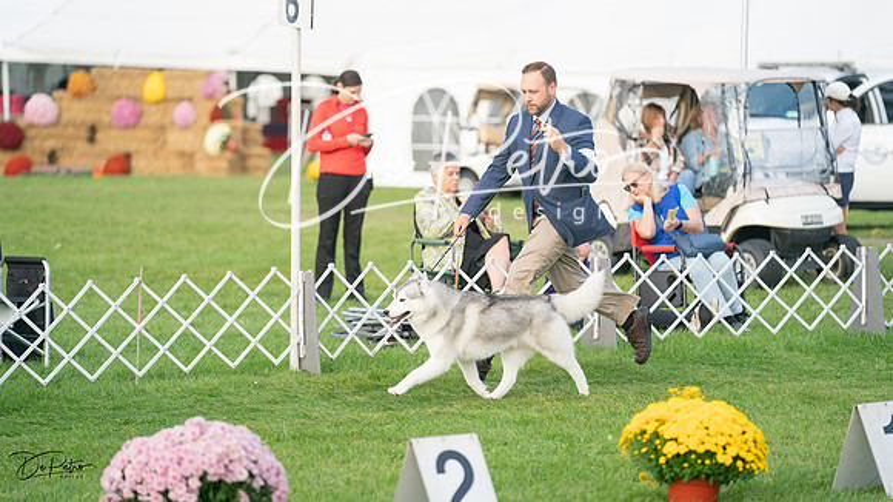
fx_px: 4067
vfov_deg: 7.1
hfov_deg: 12.5
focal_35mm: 172
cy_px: 251
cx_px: 446
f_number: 2.8
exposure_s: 1/1600
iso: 400
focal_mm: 164
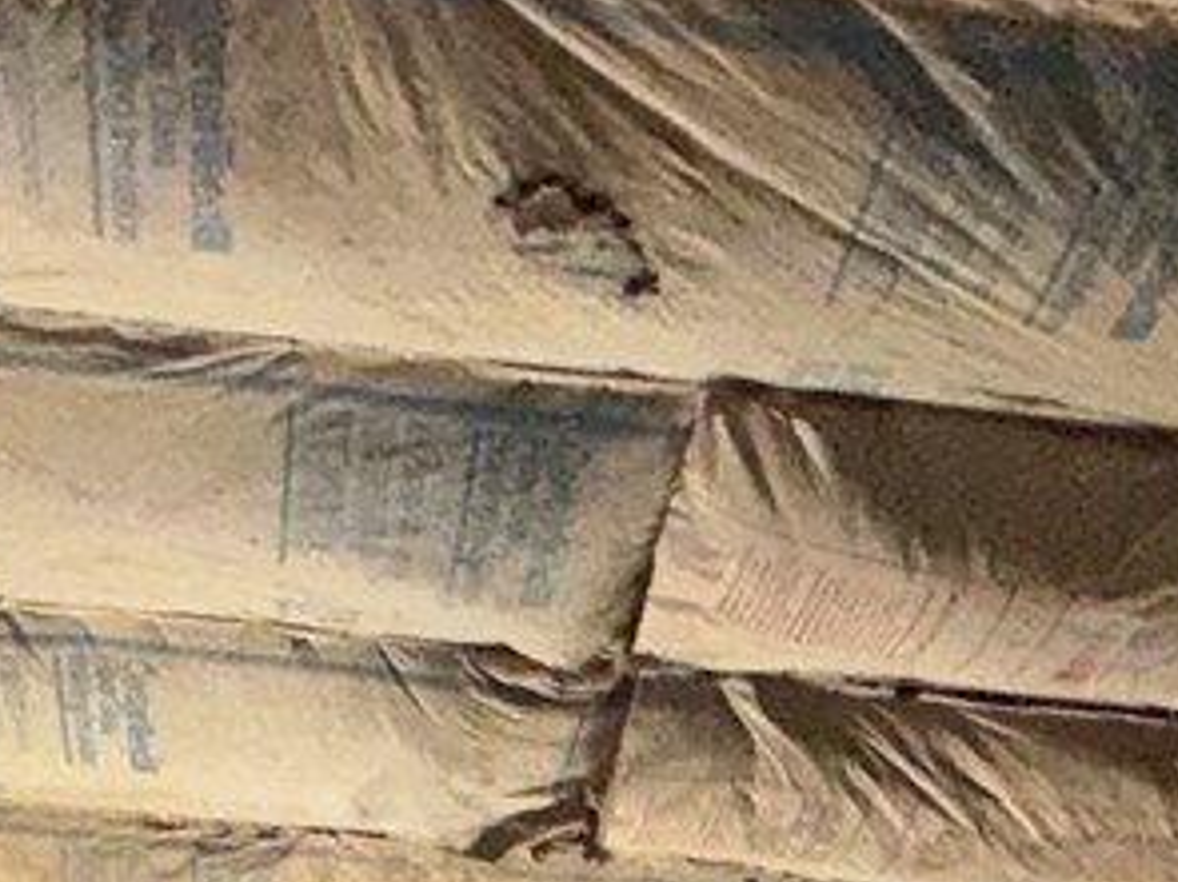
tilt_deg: +4.0
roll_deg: -2.3
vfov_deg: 15.4
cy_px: 1780
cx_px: 587
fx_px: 2585
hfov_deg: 25.7
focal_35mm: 76
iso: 400
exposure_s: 1/59
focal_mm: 2.22
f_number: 2.2
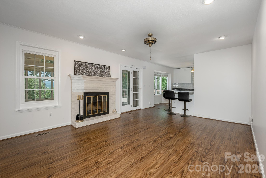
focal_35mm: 15
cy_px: 89
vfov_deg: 77.4
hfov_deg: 100.4
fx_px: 111
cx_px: 133
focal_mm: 15
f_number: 7.1
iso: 320
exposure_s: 1/60
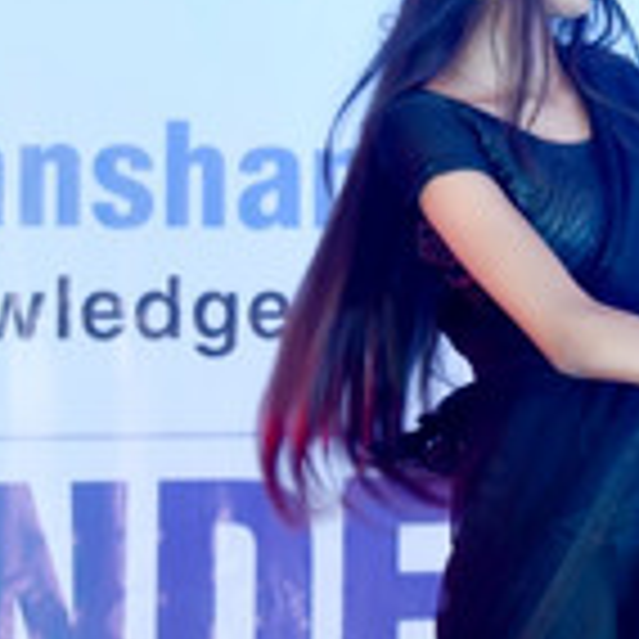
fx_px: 3634
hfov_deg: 9.9
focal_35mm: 174
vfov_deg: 10.0
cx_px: 770
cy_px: 144
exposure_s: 1/125
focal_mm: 58
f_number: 4.5
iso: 1000
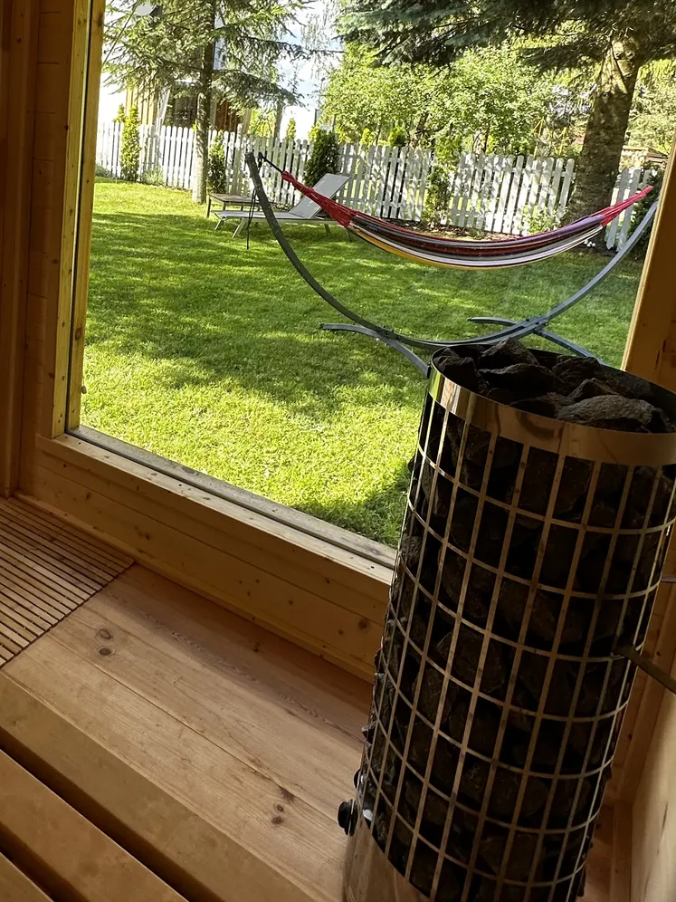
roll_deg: -4.9
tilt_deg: -10.8
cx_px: 145
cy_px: 273
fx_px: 703
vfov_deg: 63.0
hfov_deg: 48.7
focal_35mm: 27
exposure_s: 1/231
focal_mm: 2.22
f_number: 2.2
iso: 40
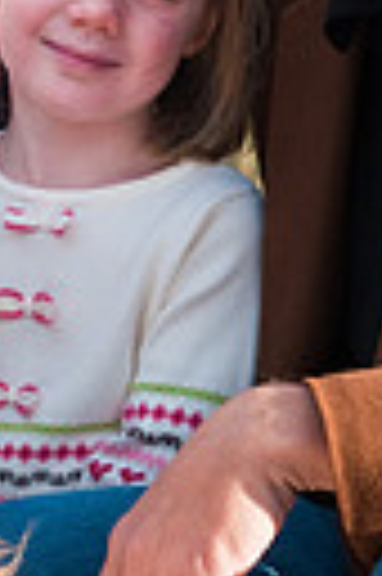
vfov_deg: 7.8
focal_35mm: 263
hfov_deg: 5.2
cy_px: 207
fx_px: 4197
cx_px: -38
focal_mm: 50
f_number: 7.1
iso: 200
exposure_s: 1/200
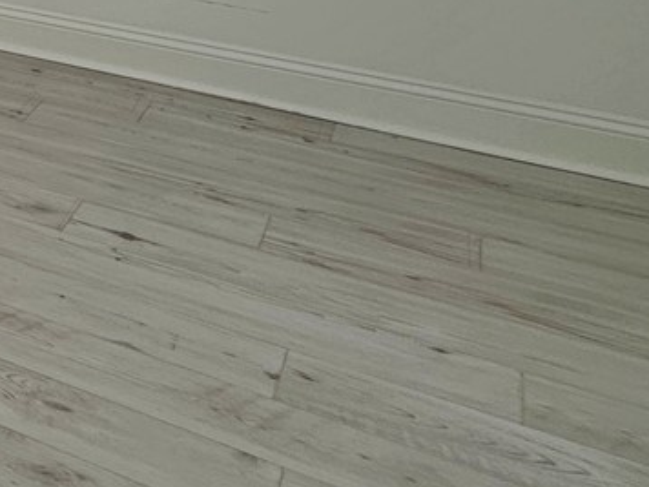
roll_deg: +0.7
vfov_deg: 18.5
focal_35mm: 63
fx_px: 1181
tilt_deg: +0.5
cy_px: -374
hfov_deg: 21.1
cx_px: -512
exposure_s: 1/359
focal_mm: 2.22
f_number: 2.2
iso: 40
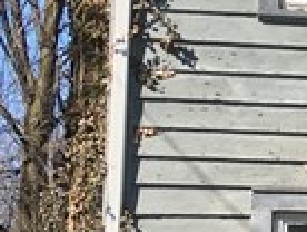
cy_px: 185
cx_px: 845
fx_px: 1910
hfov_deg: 8.1
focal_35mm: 215
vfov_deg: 6.9
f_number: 2.2
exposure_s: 1/1054
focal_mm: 4.15
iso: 25
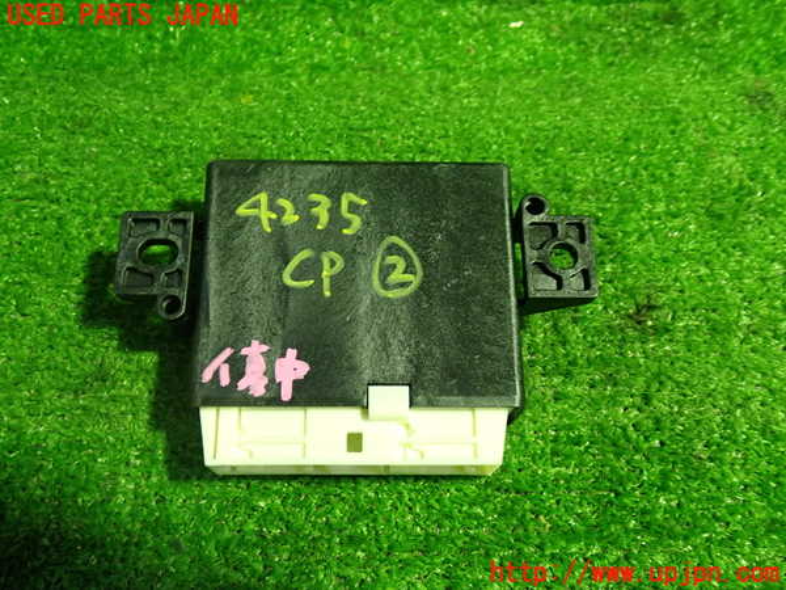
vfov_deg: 39.7
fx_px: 817
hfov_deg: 51.4
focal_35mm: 36
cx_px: 393
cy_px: 295
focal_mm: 6.37
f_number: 2.5
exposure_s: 1/40
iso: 500
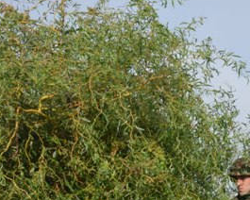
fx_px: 972
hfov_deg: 13.9
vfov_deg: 11.5
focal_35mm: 131
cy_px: 236
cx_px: 356
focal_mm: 31
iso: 320
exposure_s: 1/250
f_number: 13
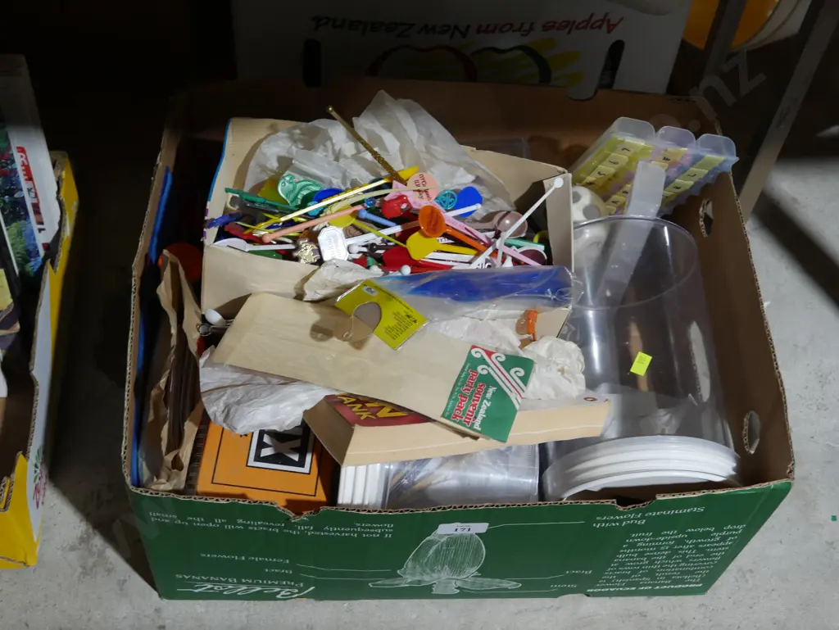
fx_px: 1115
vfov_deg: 31.5
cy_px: 315
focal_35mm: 46
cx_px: 420
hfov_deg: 41.2
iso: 640
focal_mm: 23
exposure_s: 1/60
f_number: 5.1
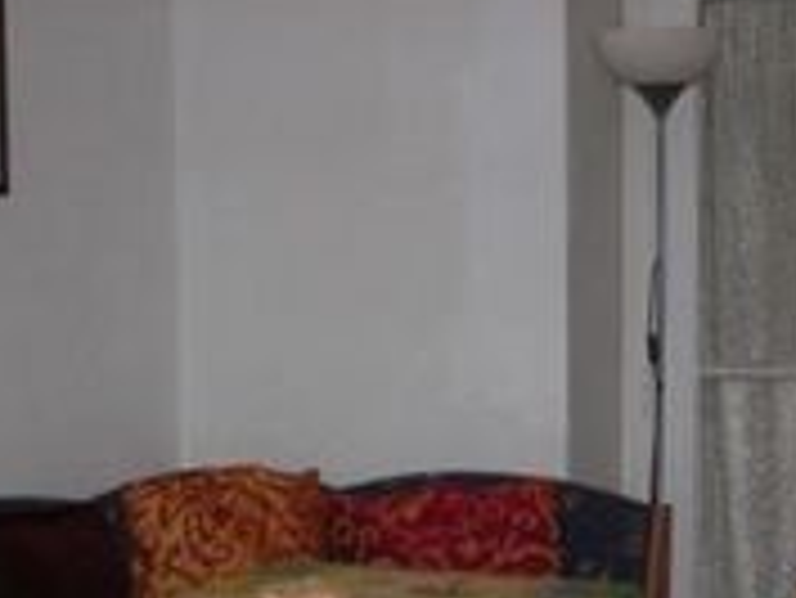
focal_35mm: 79
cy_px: 504
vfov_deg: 18.5
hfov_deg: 24.6
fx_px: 1818
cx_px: 283
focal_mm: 6.3
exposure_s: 1/60.1
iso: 50
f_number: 3.2
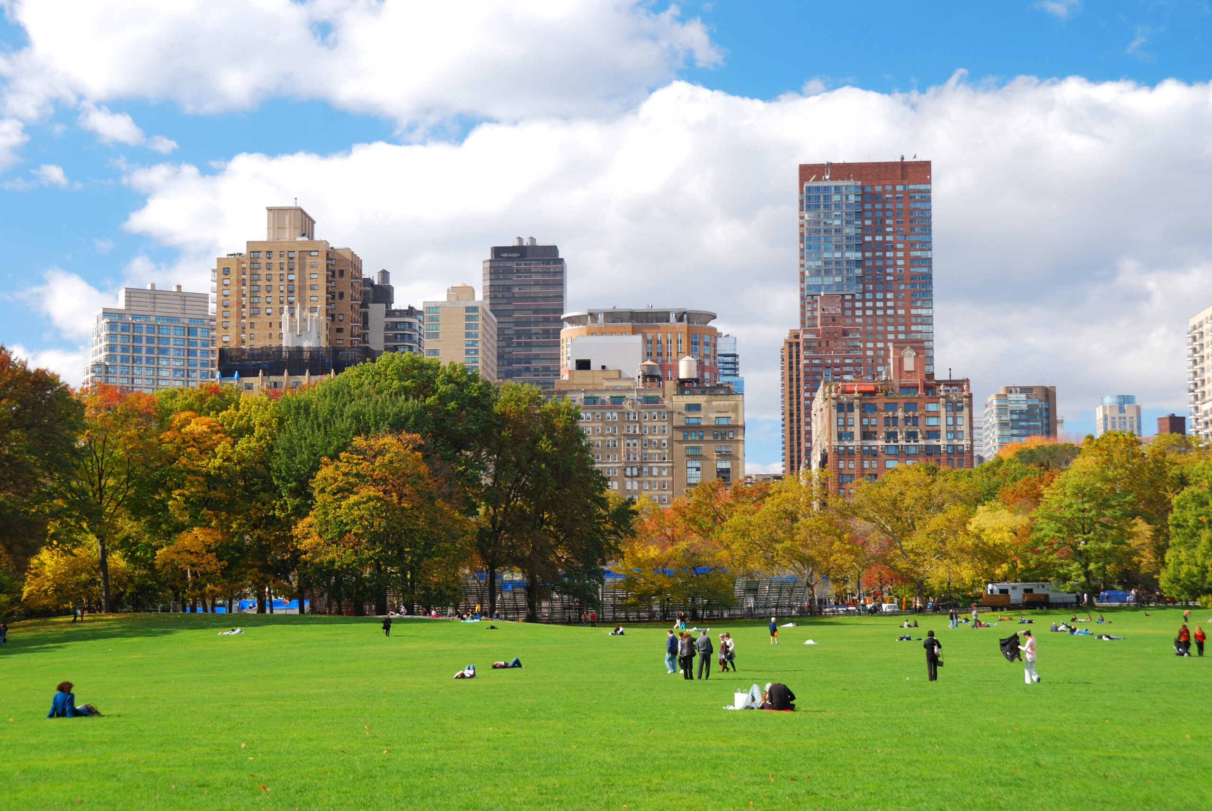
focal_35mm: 57
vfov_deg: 23.8
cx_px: 606
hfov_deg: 35.0
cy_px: 406
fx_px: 1921
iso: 100
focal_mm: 38
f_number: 9
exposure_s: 1/80
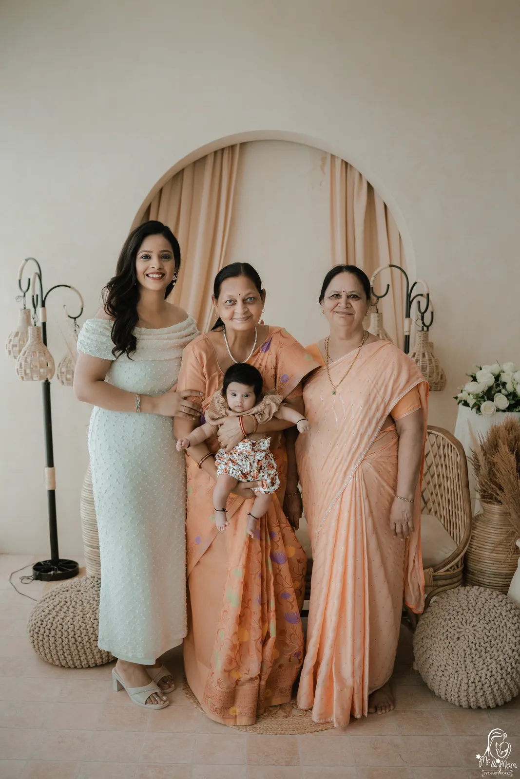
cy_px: 390
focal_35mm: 35
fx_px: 758
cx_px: 260
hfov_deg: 37.9
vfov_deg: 54.4
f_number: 2.8
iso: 1000
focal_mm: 35
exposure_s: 1/250
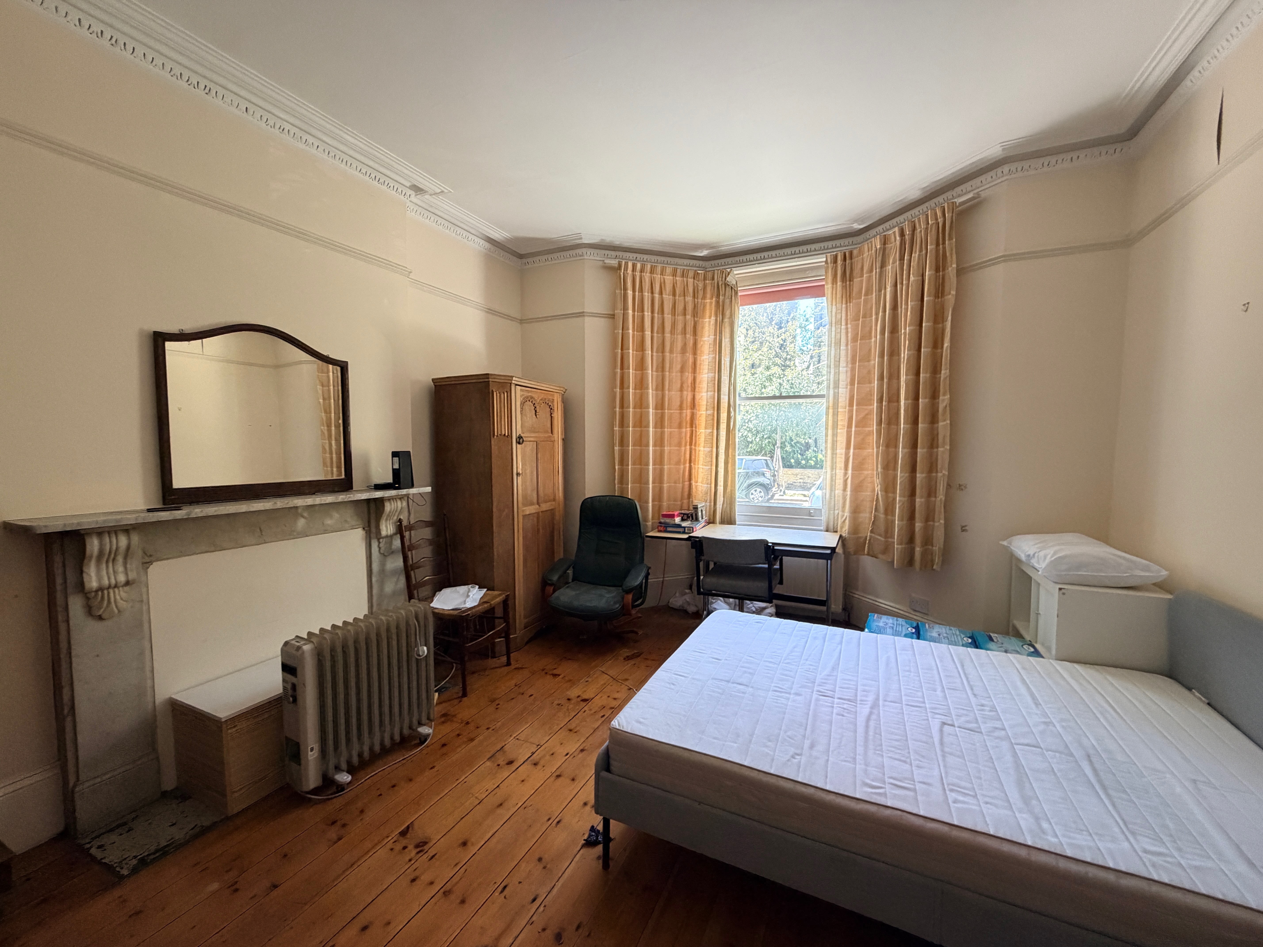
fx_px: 511
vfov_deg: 85.7
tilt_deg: -3.1
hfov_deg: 102.1
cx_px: 632
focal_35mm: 14
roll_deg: -0.7
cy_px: 474
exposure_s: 1/84
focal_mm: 2.22
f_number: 2.2
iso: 320
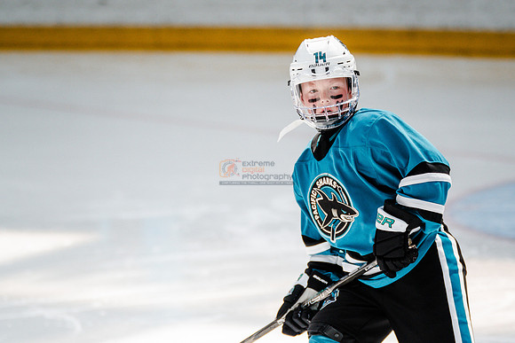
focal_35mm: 296
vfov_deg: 4.6
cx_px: 240
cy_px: 202
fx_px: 4240
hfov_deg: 7.0
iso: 1250
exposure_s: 1/2500
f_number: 3.2
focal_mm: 197
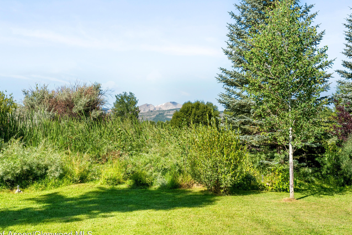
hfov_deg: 42.7
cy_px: 94
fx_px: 450
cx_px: 164
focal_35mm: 46
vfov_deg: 29.2
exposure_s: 1/125
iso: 400
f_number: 11
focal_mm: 35
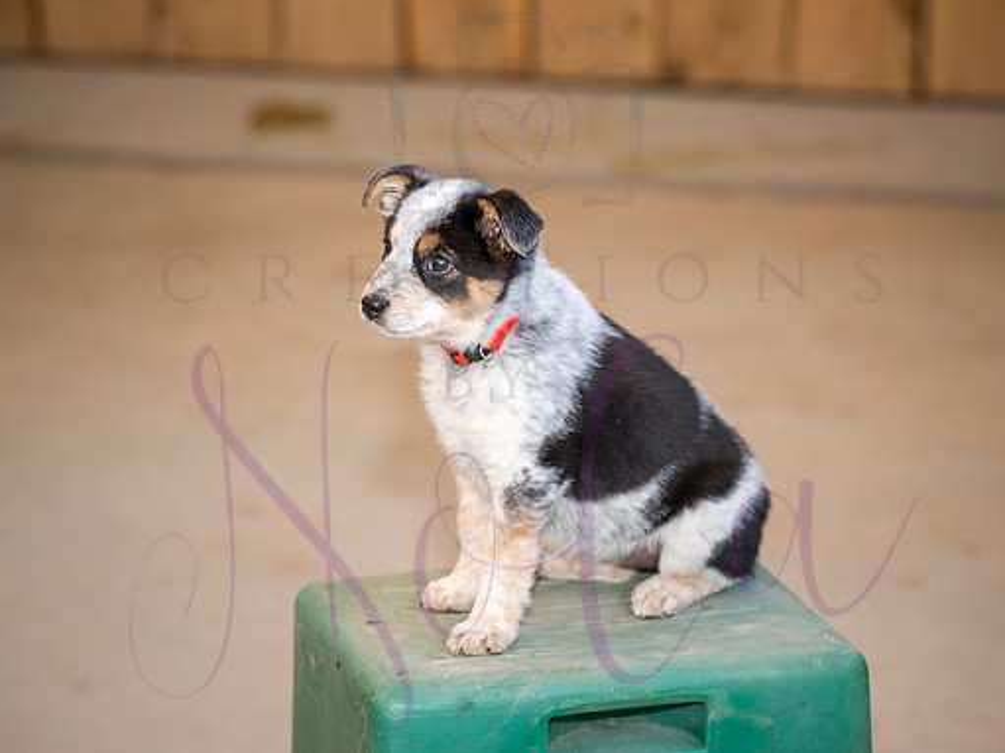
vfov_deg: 12.1
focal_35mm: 122
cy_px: 375
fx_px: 3541
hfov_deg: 16.2
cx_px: 523
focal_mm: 105
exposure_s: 1/400
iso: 800
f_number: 4
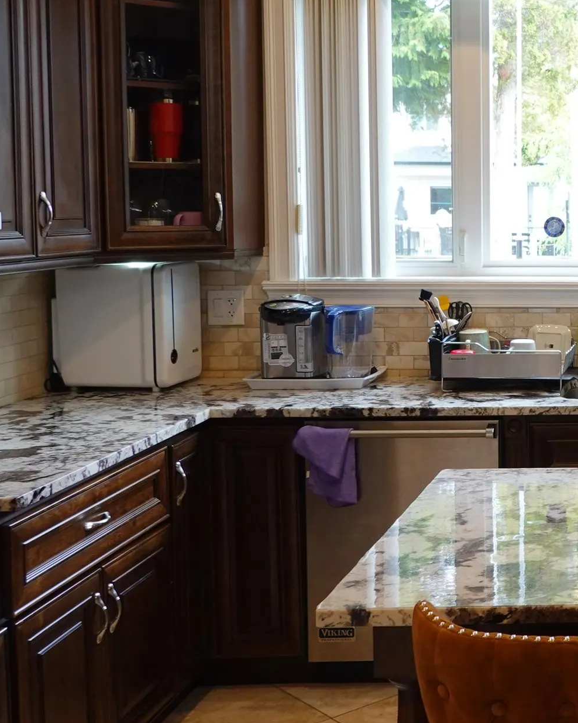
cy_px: 289
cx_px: 775
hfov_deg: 23.6
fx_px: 1198
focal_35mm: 56
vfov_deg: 33.5
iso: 125
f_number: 2.8
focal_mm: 9
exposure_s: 1/30
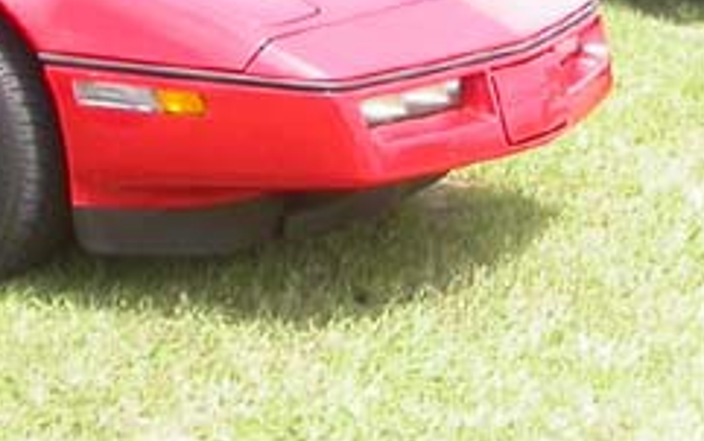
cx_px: 447
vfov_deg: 7.5
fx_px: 3283
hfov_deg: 12.2
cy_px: -228
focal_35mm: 171
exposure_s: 1/1000
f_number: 2.6
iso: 100
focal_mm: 7.85
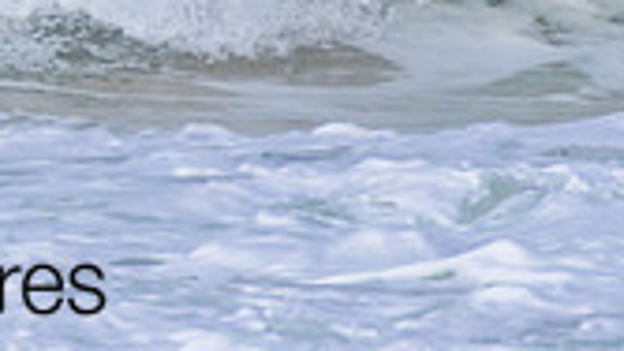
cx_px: -183
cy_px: -338
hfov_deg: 0.7
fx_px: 54048
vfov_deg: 0.4
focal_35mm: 3266
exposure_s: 1/2500
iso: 720
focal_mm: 900
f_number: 11
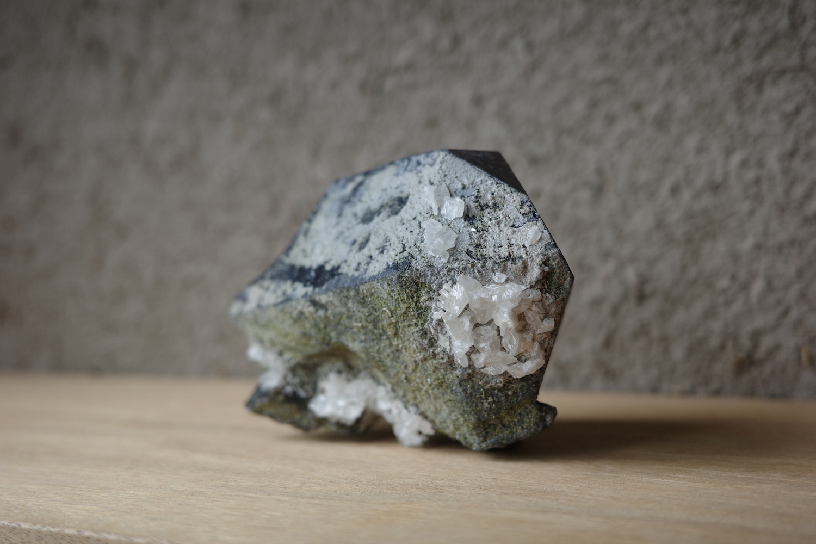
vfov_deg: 33.4
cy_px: 272
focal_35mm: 40
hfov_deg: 48.5
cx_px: 408
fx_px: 907
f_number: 2.8
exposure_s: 1/30
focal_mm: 26
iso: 200
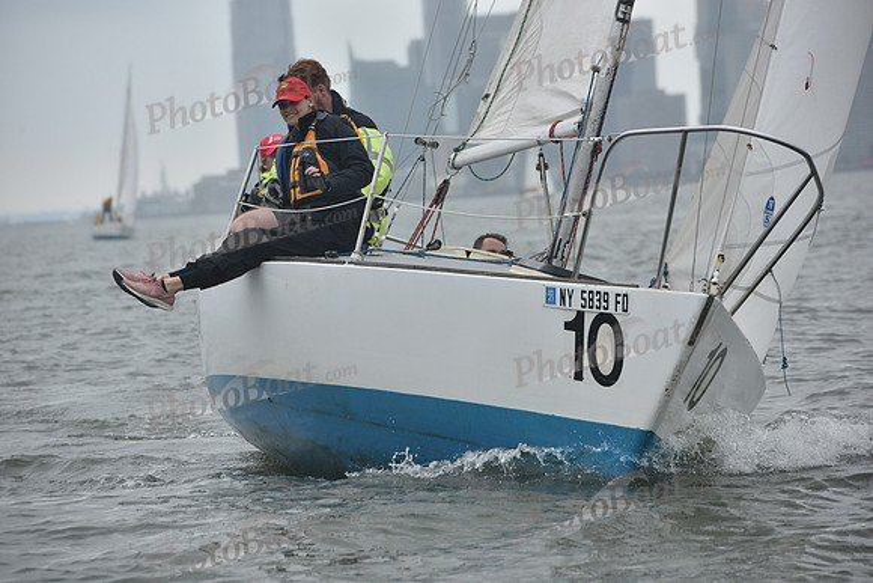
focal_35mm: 200
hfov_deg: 10.3
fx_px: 4851
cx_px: 436
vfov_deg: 6.9
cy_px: 292
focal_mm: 200
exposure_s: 1/800
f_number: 7.1
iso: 400
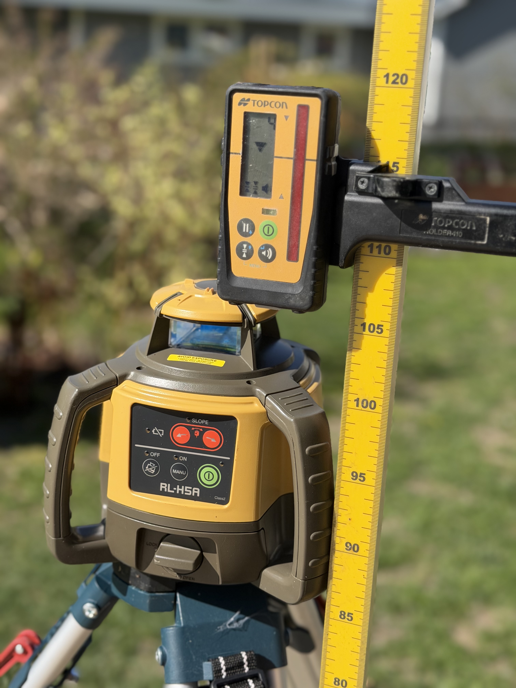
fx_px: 954
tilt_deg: -15.2
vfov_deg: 39.7
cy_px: 344
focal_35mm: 48
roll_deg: -3.0
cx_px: 258
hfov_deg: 30.3
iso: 64
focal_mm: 6.76
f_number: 1.78
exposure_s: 1/3704
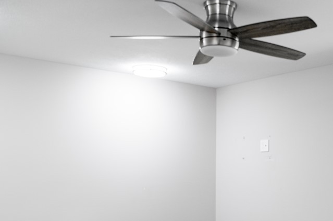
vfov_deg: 25.9
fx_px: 471
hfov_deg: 37.7
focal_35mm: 51
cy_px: 184
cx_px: 258
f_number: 5.6
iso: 1250
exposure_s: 1/80
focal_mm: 30
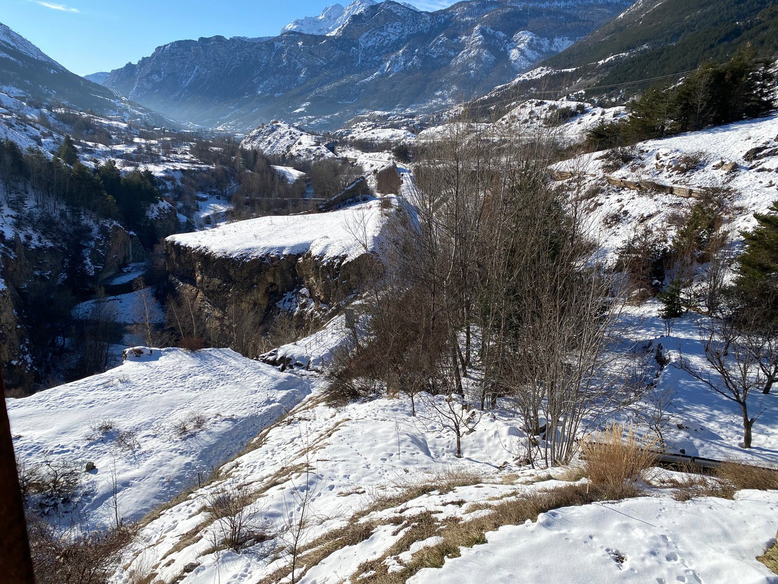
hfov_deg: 67.3
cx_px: 389
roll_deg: -1.1
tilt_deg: -16.0
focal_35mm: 26
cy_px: 292
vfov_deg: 53.1
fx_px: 584
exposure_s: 1/3984
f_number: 1.8
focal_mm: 4.25
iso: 32
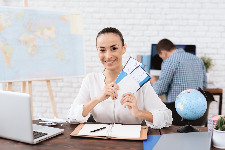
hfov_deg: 38.9
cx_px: 111
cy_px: 74
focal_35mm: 51
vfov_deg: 26.5
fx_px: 319
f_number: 2.5
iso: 250
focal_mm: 50
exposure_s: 1/100
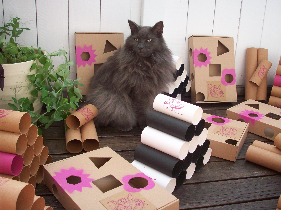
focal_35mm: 38
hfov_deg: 49.0
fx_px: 308
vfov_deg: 37.7
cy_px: 104
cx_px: 143
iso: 160
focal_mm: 6.2
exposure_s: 1/804
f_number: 2.8
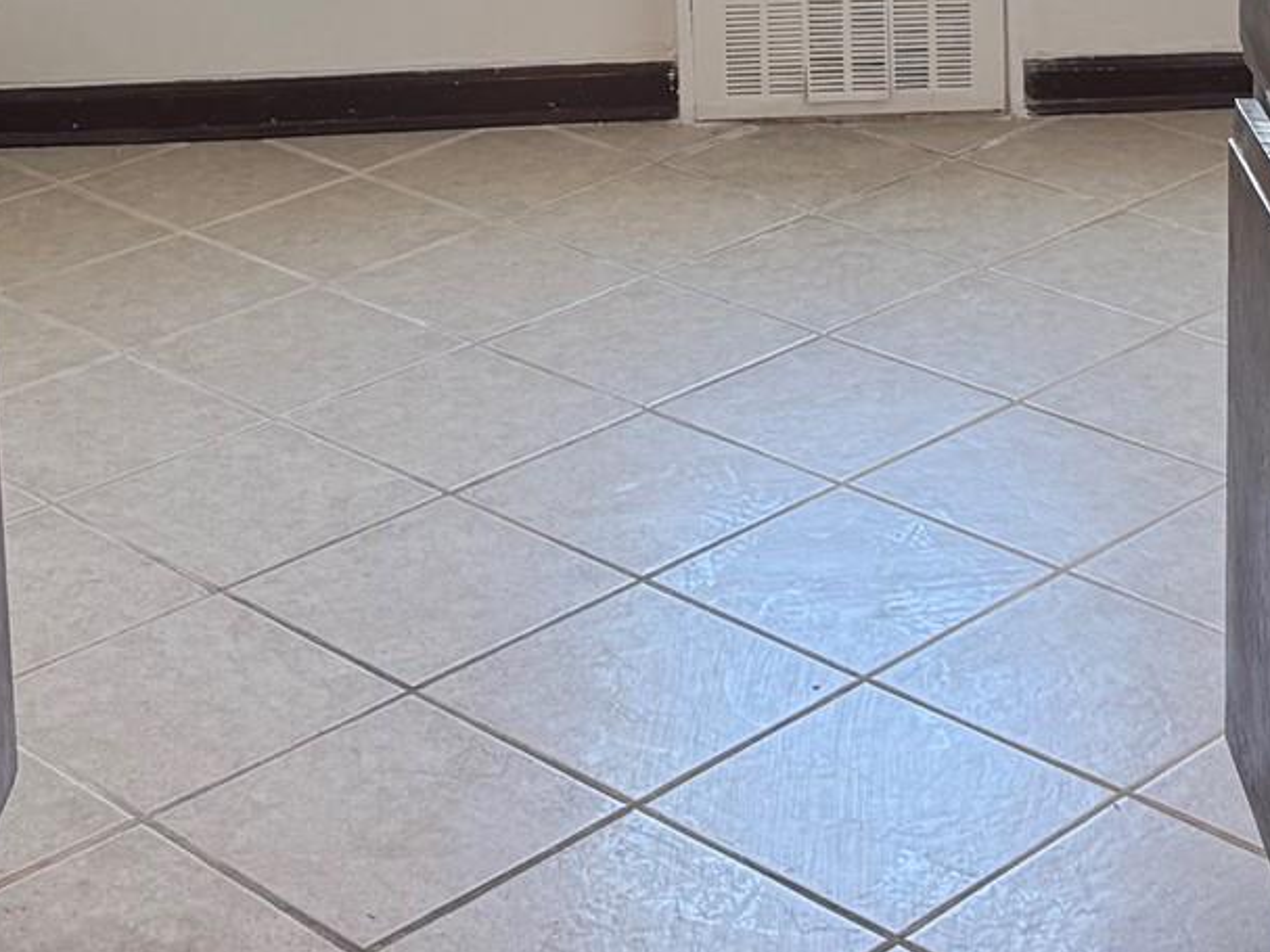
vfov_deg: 17.2
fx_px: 2971
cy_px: -253
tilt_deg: -10.1
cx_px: 693
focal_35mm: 81
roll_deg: +1.1
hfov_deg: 24.1
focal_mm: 6.76
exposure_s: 1/120
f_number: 1.78
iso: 200
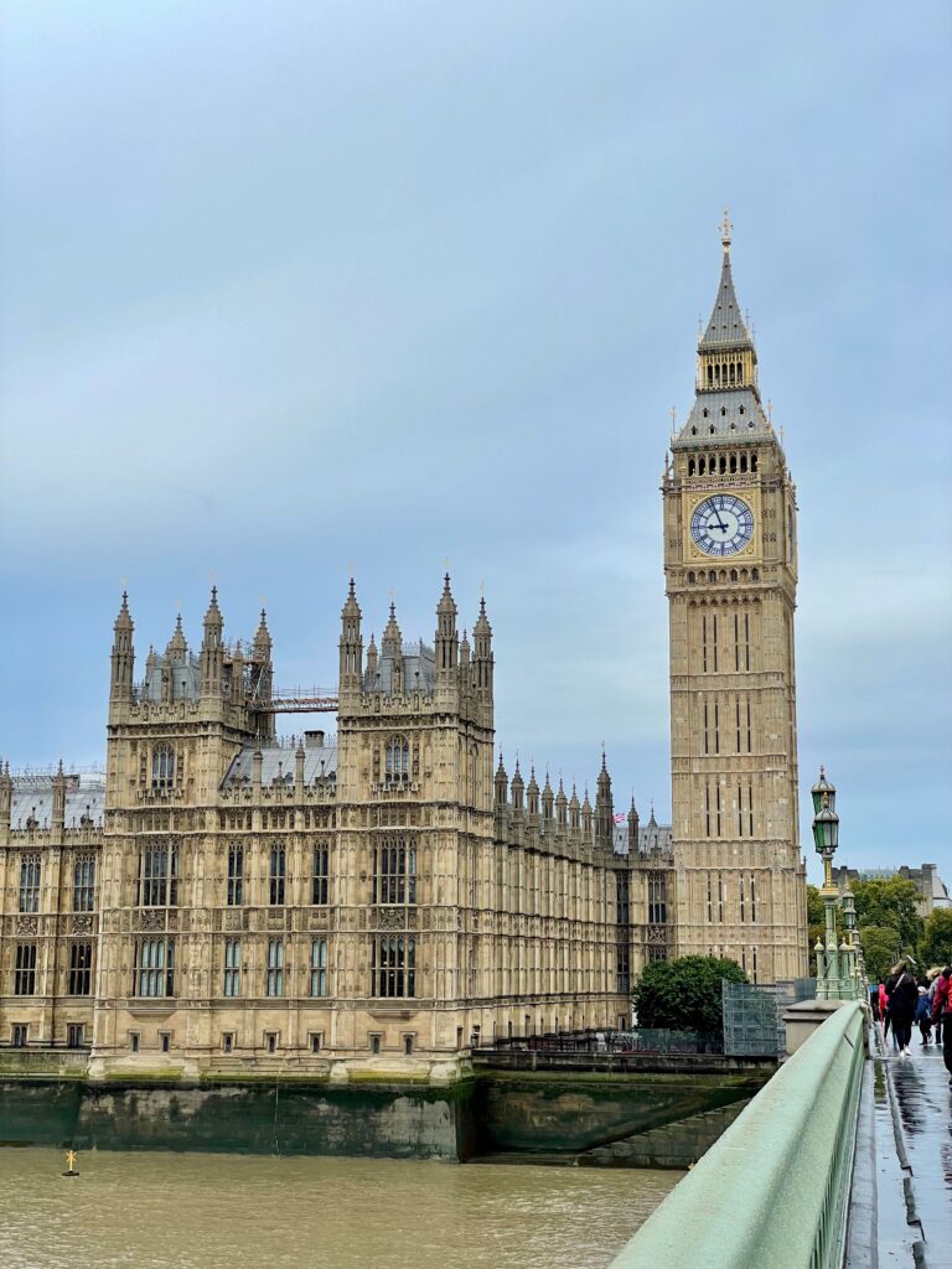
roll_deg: +0.2
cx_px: 476
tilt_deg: +10.6
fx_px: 1907
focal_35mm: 52
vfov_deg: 36.8
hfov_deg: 28.0
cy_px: 634
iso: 25
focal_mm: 6
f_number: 2
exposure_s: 1/375
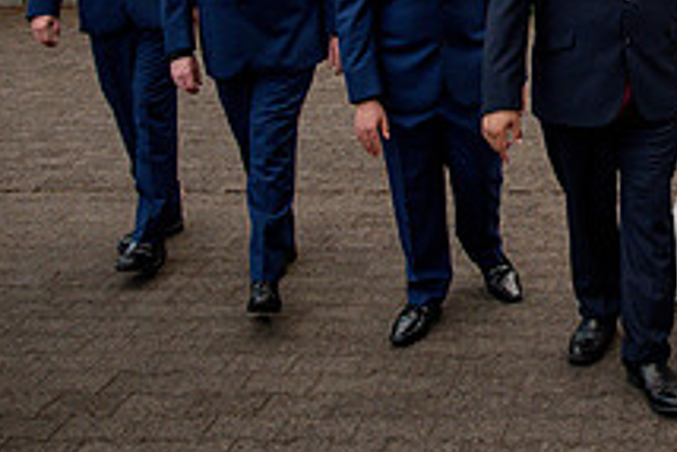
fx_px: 1223
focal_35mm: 65
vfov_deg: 19.2
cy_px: -150
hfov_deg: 28.4
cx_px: 728
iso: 1600
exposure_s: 1/400
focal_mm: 24
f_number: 5.6
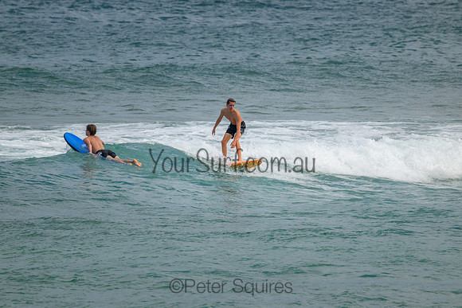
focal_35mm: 800
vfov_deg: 1.7
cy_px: 154
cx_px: 231
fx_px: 10269
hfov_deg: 2.6
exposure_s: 1/2000
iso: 1100
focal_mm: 800
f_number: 13
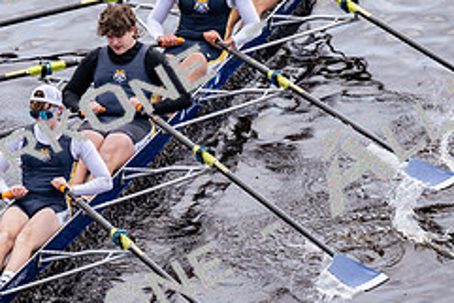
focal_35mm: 482
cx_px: 160
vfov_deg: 2.9
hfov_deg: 4.3
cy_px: 39
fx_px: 6082
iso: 800
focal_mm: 200
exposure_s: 1/2000
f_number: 2.8
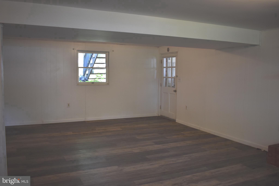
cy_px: 93
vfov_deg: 40.0
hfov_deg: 57.2
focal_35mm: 33
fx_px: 256
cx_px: 140
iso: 400
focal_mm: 22
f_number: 4.5
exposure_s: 1/80
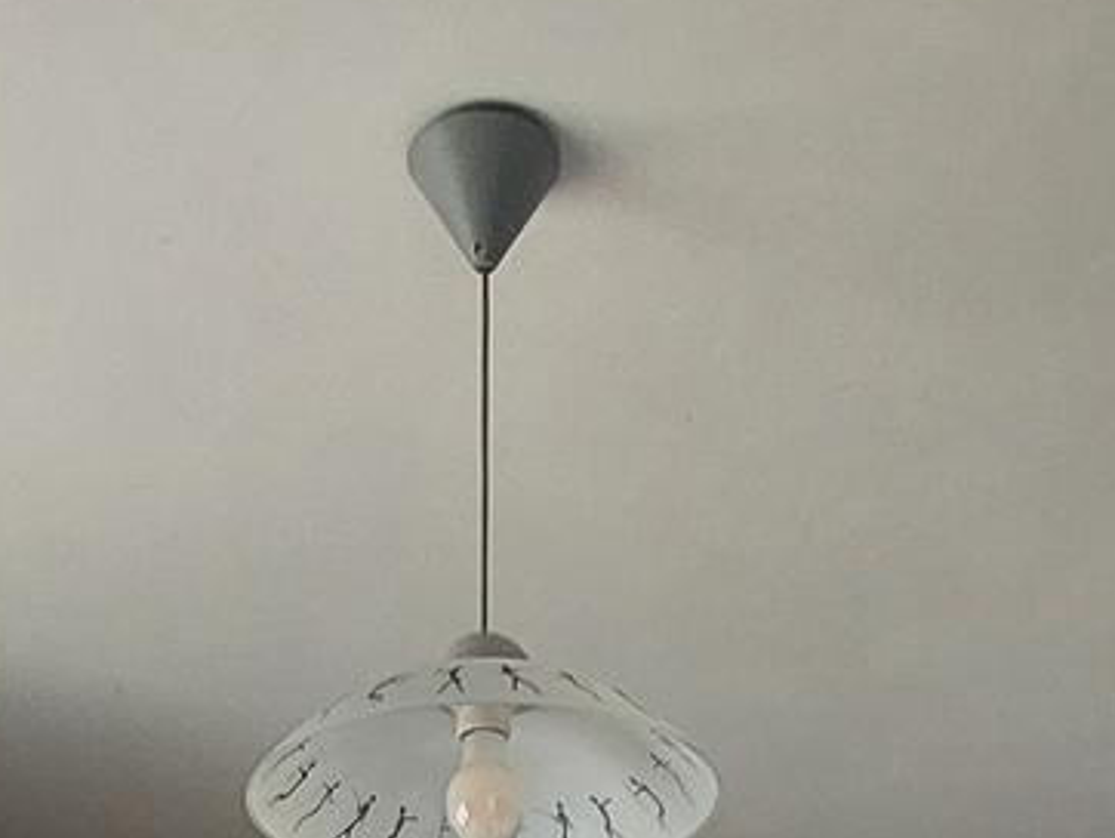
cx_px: 499
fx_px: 1998
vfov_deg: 15.6
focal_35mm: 62
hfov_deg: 31.2
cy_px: 1901
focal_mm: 1.74
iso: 80
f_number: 2.2
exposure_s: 1/50
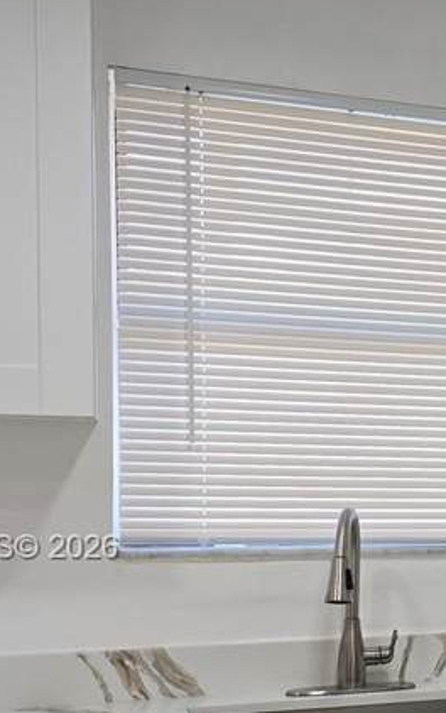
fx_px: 1438
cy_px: 549
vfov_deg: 27.4
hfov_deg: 15.4
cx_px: 779
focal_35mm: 74
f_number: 1.7
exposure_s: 1/120
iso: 100
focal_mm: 6.3
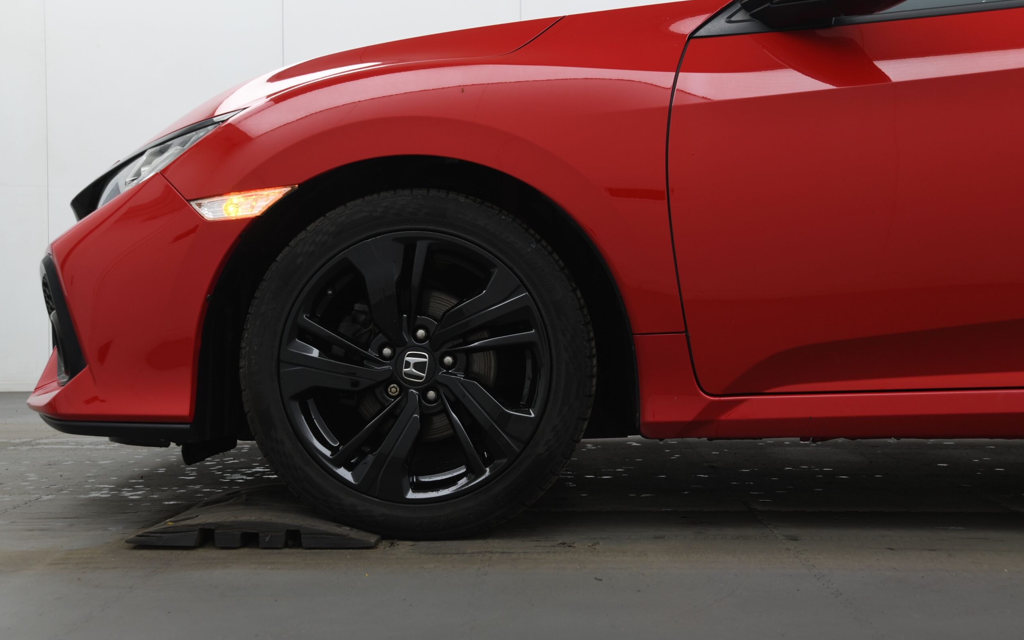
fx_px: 1144
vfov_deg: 31.2
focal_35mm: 41
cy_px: 308
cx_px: 512
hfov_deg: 48.2
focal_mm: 40
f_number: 8
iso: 250
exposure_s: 1/20
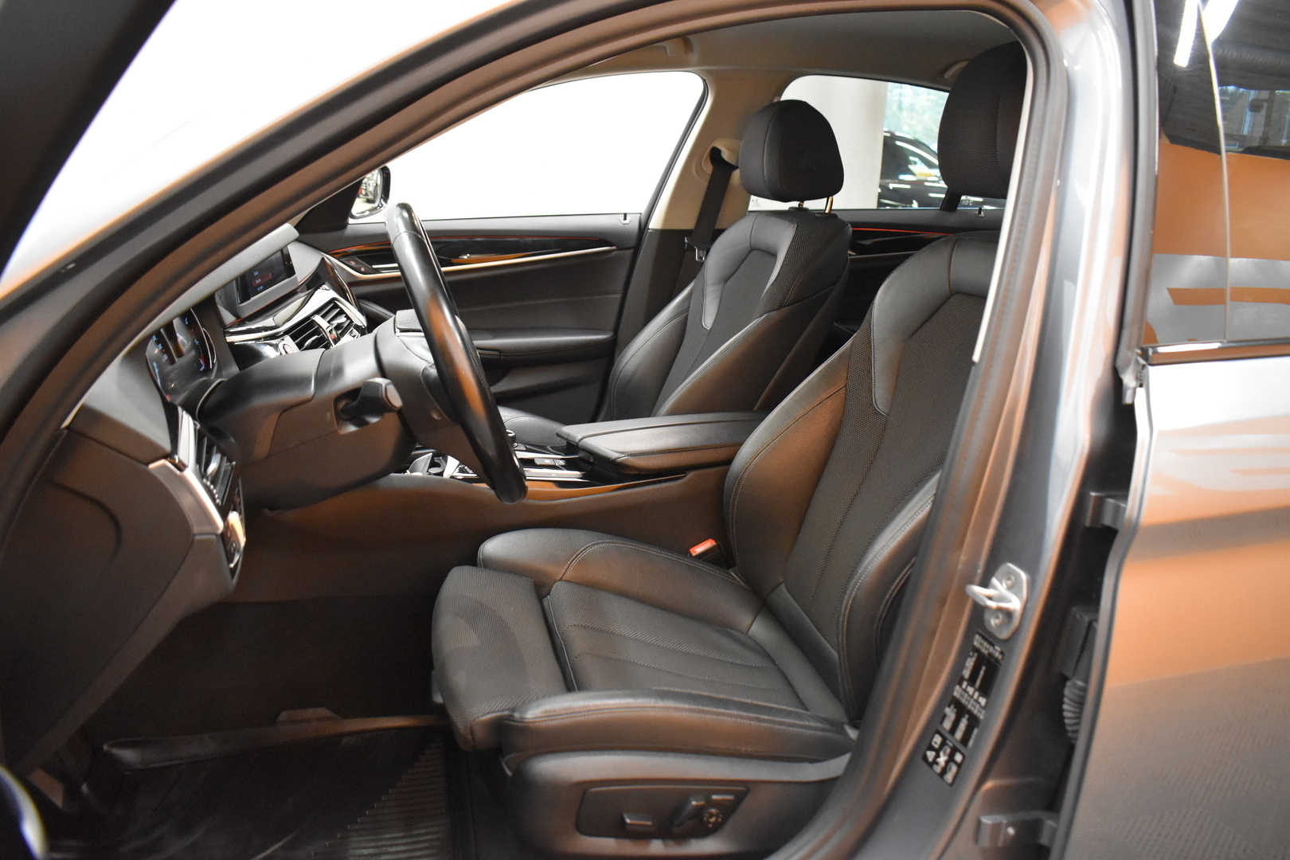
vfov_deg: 47.9
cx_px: 645
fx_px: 967
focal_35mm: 27
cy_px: 430
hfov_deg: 67.4
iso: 4500
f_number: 3.5
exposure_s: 1/60
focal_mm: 18
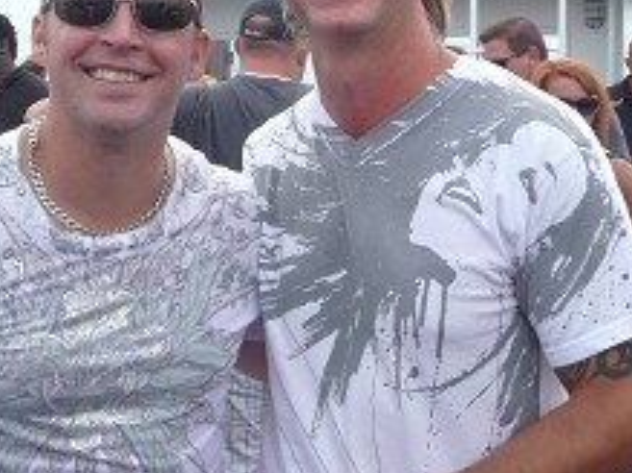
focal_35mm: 64
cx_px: 248
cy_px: 149
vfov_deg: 22.8
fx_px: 1168
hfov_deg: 30.2
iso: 100
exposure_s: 1/400
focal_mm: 4.7
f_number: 3.3
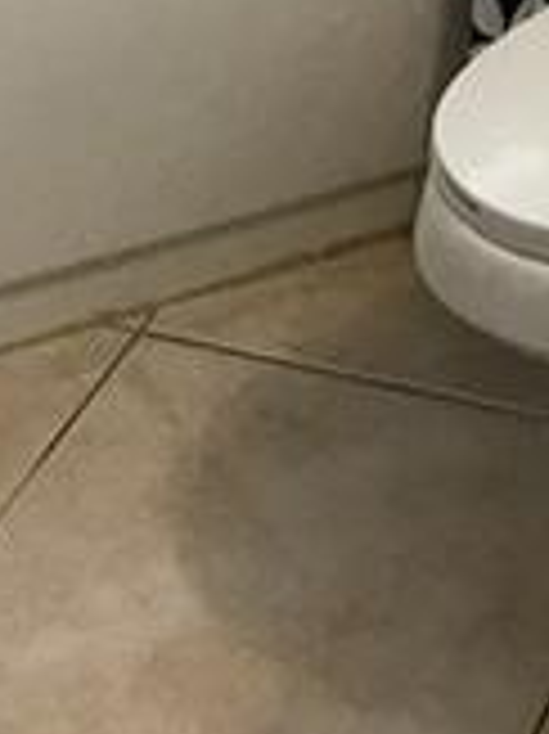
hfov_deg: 11.0
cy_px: -707
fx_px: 2795
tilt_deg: -16.1
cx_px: 662
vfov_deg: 13.1
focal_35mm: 132
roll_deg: -0.9
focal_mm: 3.99
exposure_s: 1/30
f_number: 1.8
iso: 25
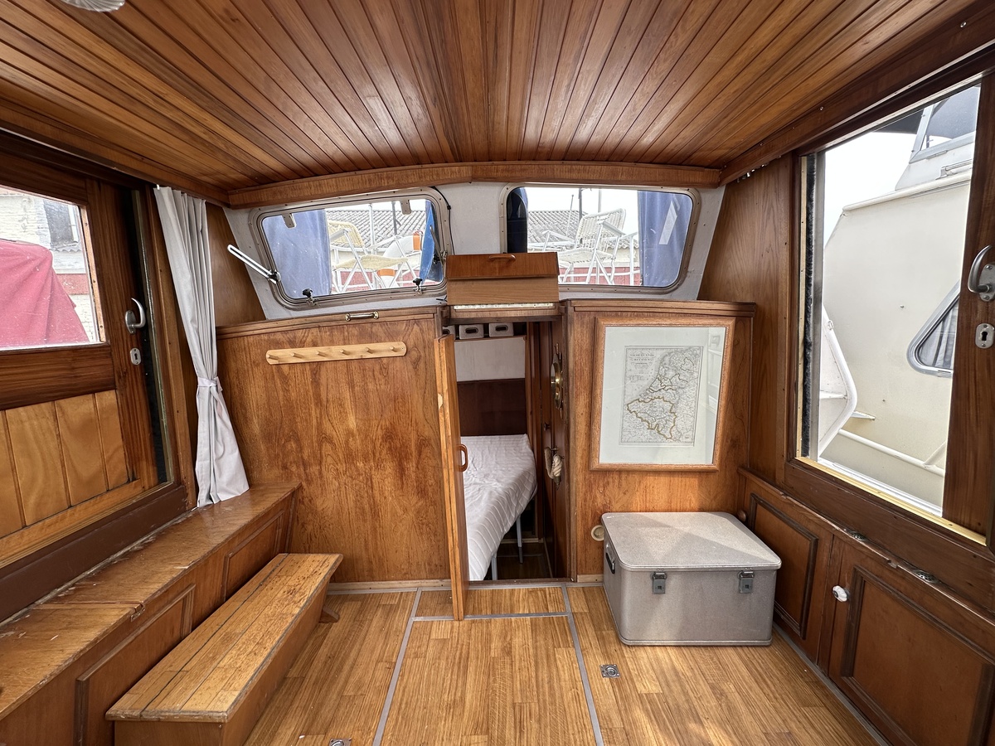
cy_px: 373
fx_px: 402
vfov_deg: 85.7
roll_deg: +1.3
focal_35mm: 14
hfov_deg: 102.1
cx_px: 498
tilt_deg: -9.6
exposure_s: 1/208
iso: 40
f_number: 2.2
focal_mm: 2.22
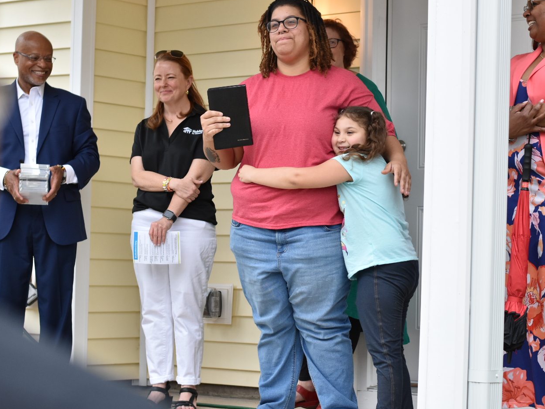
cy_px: 209
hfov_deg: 20.8
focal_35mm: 94
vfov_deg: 15.7
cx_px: 325
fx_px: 1480
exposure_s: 1/1250
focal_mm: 50
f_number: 2.8
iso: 800
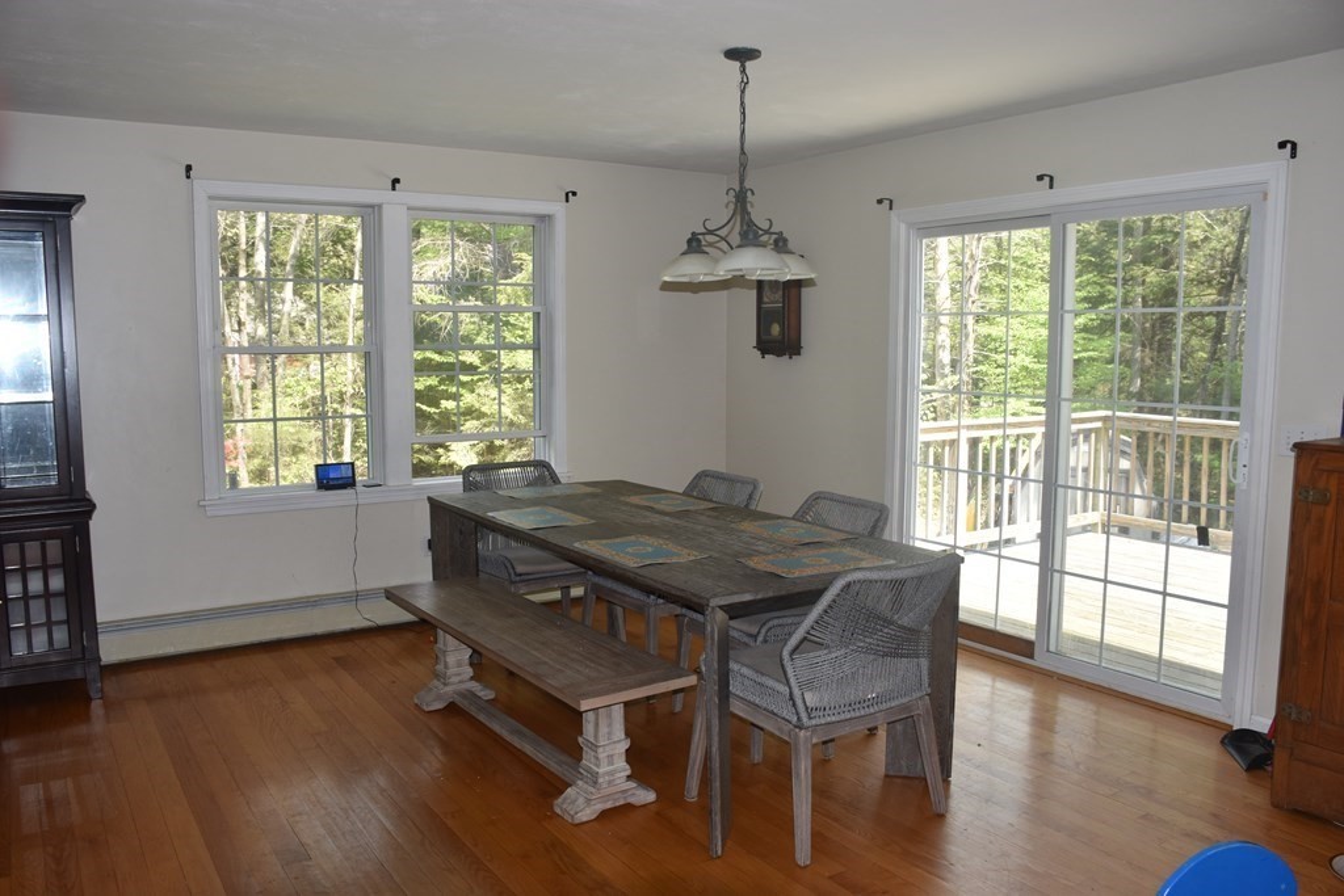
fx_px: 1008
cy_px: 448
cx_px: 672
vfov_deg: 47.9
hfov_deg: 67.4
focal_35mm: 27
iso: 360
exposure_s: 1/125
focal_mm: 18
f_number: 5.6
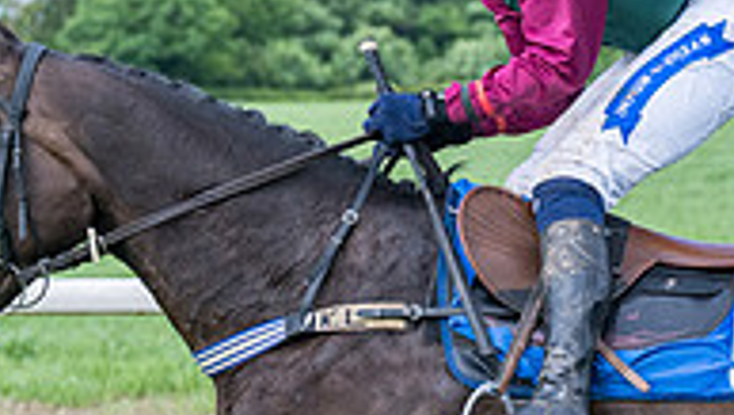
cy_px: 271
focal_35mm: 325
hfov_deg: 6.6
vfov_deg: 3.7
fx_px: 6332
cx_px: 739
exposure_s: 1/2500
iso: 400
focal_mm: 70
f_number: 4
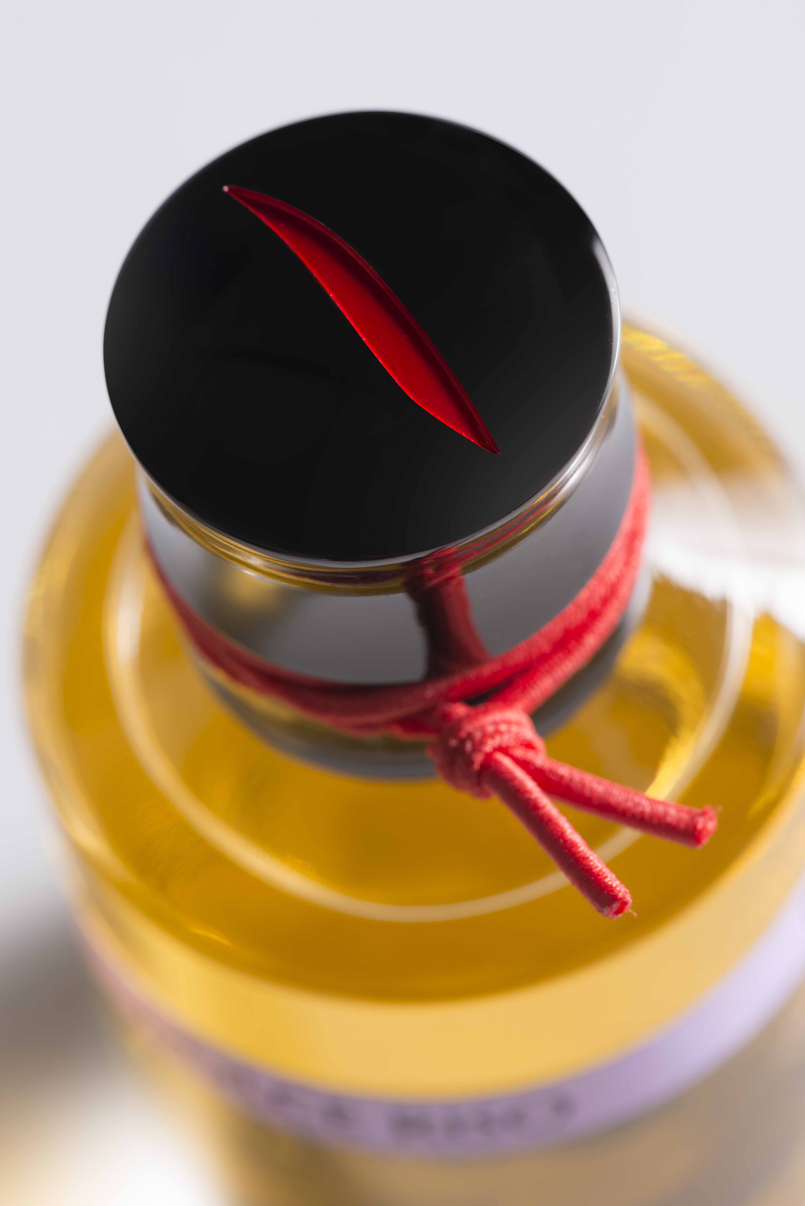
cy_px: 603
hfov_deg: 13.1
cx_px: 402
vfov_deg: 19.5
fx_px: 3519
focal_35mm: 105
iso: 100
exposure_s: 1/50
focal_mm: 105
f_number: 16
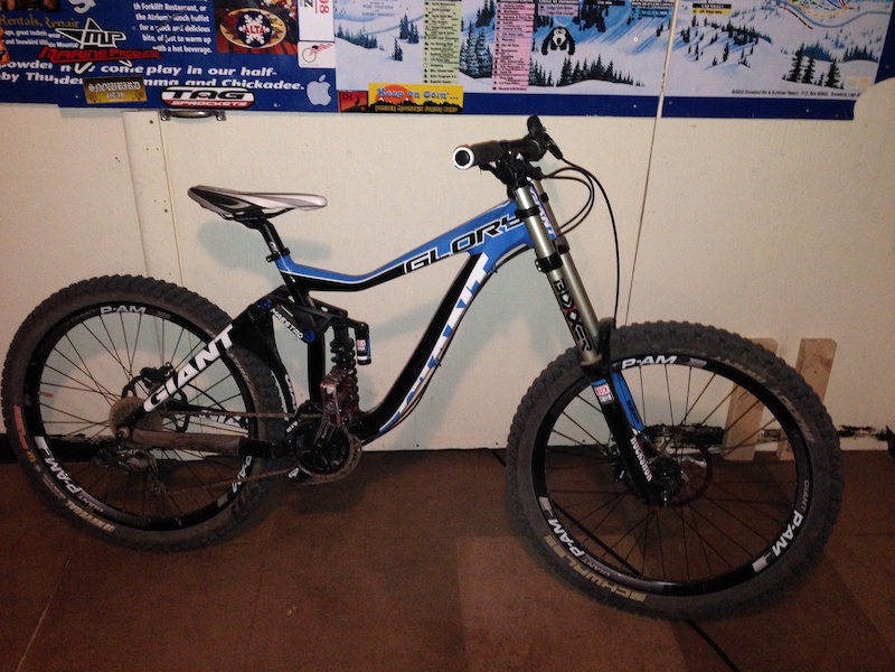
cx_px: 448
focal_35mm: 33
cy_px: 336
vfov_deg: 42.9
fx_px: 853
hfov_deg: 55.4
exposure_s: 1/16
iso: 320
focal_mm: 4.12
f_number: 2.4
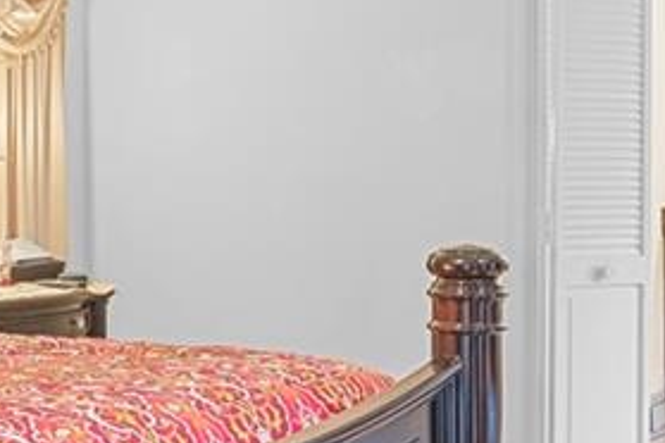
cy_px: 138
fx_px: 1588
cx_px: 153
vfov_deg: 15.8
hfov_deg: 23.4
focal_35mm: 86
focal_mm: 15
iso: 500
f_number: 8
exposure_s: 1/2
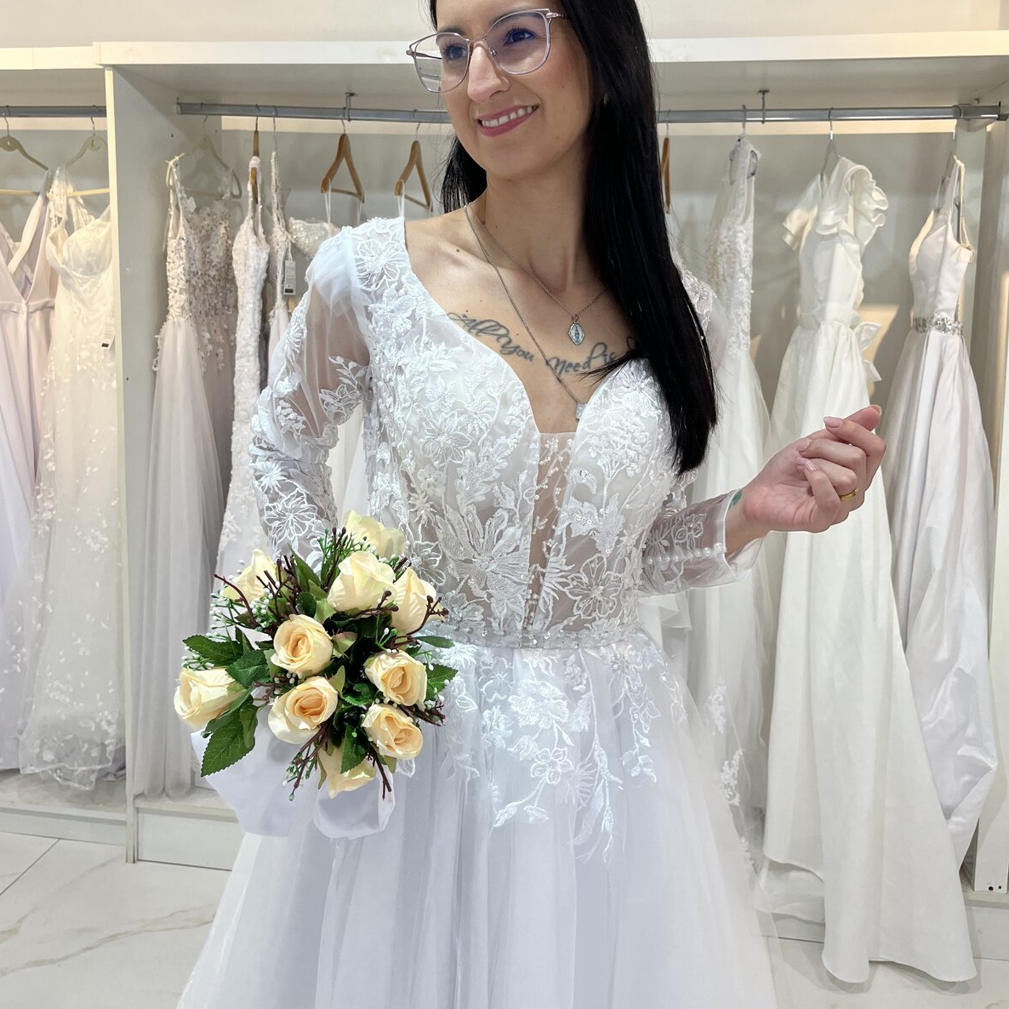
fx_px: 1022
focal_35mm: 31
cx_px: 499
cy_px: 378
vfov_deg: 52.0
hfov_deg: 52.5
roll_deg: -1.0
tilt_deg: -6.3
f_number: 1.6
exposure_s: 1/120
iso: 80
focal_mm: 5.1
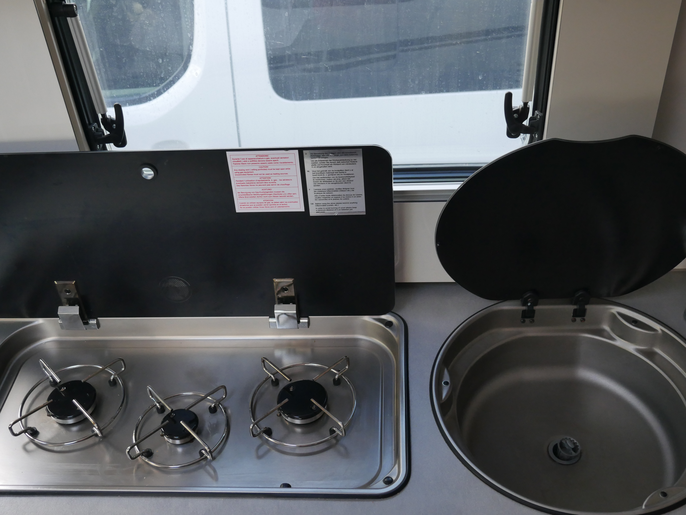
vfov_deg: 36.0
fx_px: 793
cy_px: 258
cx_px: 343
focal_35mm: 40
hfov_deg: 46.8
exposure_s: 1/125
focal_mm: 20
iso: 1000
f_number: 4.5
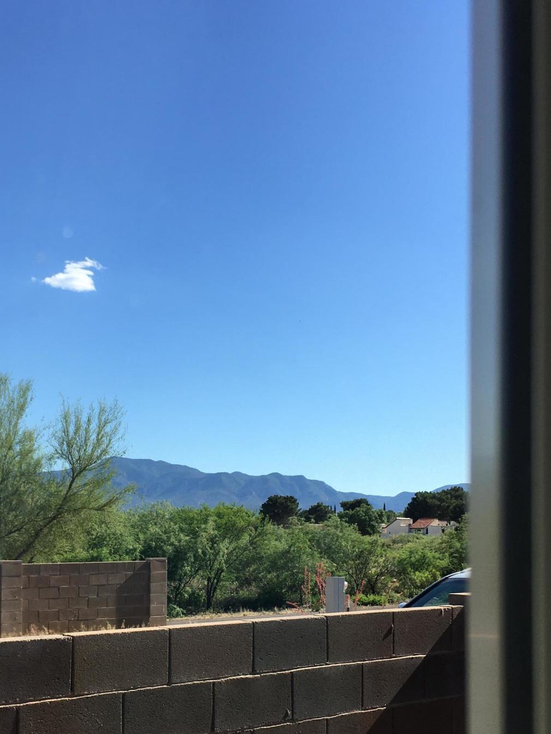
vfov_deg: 42.9
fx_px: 912
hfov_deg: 33.4
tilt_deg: +0.5
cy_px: 519
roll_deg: -0.1
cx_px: 191
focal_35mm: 43
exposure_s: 1/962
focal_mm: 4.15
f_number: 2.2
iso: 25
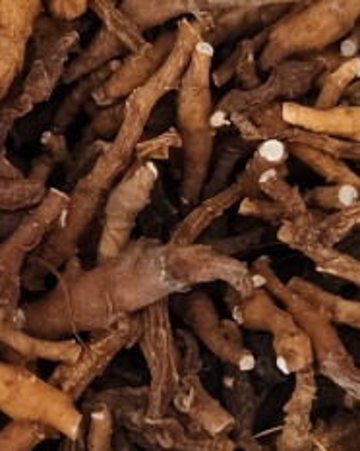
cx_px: 29
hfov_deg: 14.8
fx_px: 1374
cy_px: 286
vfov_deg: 18.6
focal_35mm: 103
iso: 2760
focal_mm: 5.56
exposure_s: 1/247
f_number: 1.88
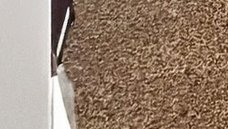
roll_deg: +1.8
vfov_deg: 8.0
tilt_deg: -4.3
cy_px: -372
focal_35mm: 103
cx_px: 602
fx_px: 623
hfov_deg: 13.0
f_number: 2.2
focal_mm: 2.2
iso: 1000
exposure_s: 1/60
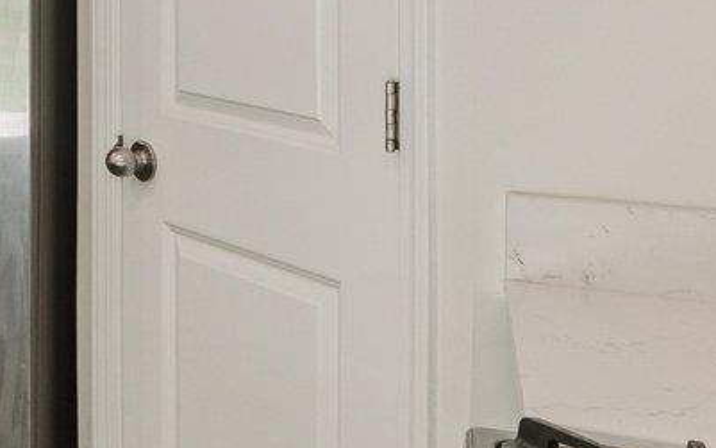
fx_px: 1523
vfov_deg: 16.0
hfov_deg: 21.0
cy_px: -115
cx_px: -446
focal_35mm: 78
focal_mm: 10
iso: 400
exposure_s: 1/6
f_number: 8
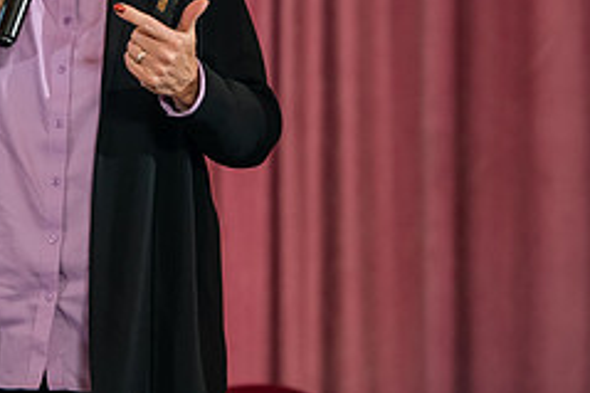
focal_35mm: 340
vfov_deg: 4.0
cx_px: 64
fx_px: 5568
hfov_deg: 6.1
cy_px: -80
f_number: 3.2
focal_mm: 140
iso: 1600
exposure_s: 1/200
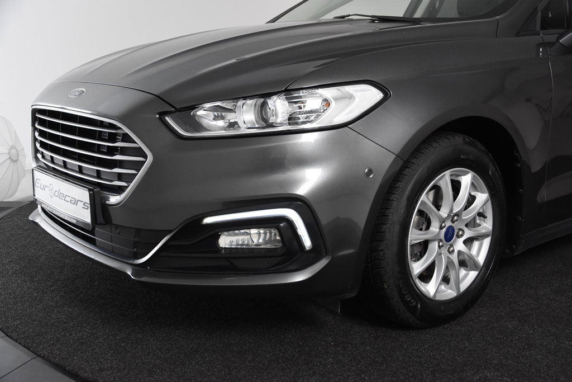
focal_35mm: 42
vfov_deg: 31.9
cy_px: 191
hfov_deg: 46.4
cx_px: 286
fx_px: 667
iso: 1600
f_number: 5
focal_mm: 28
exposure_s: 1/100
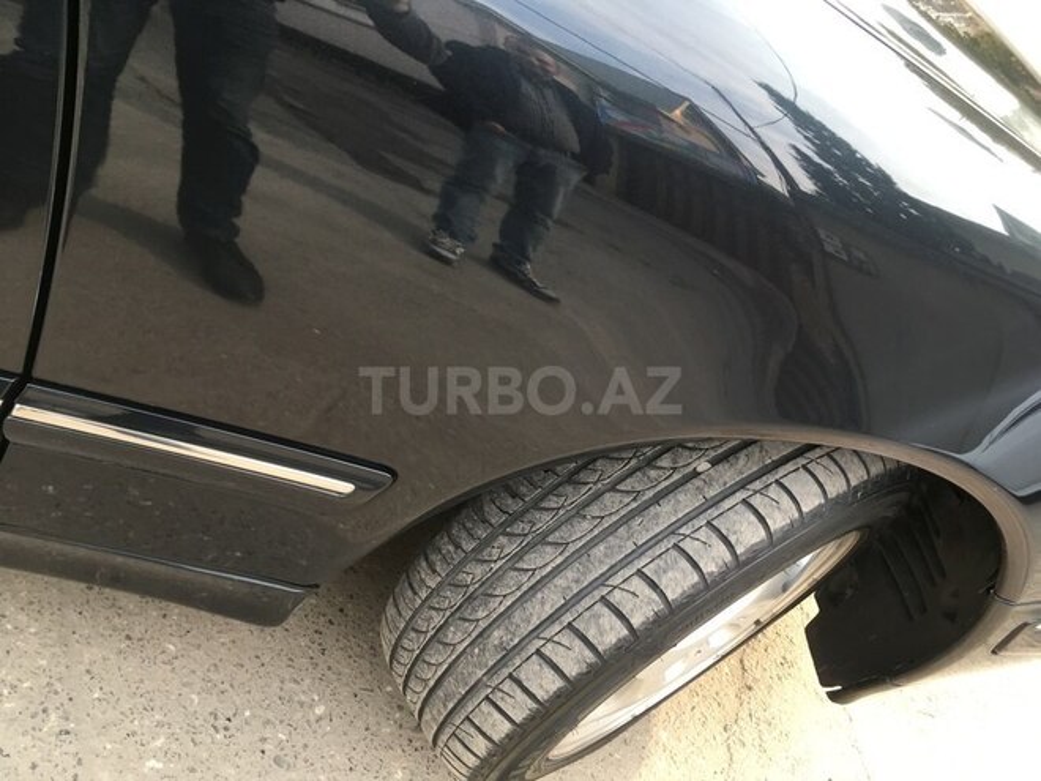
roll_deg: -31.4
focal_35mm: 29
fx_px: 872
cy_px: 390
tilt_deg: -39.4
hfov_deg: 61.7
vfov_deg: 48.2
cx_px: 520
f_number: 2.2
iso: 40
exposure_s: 1/100
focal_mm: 4.15
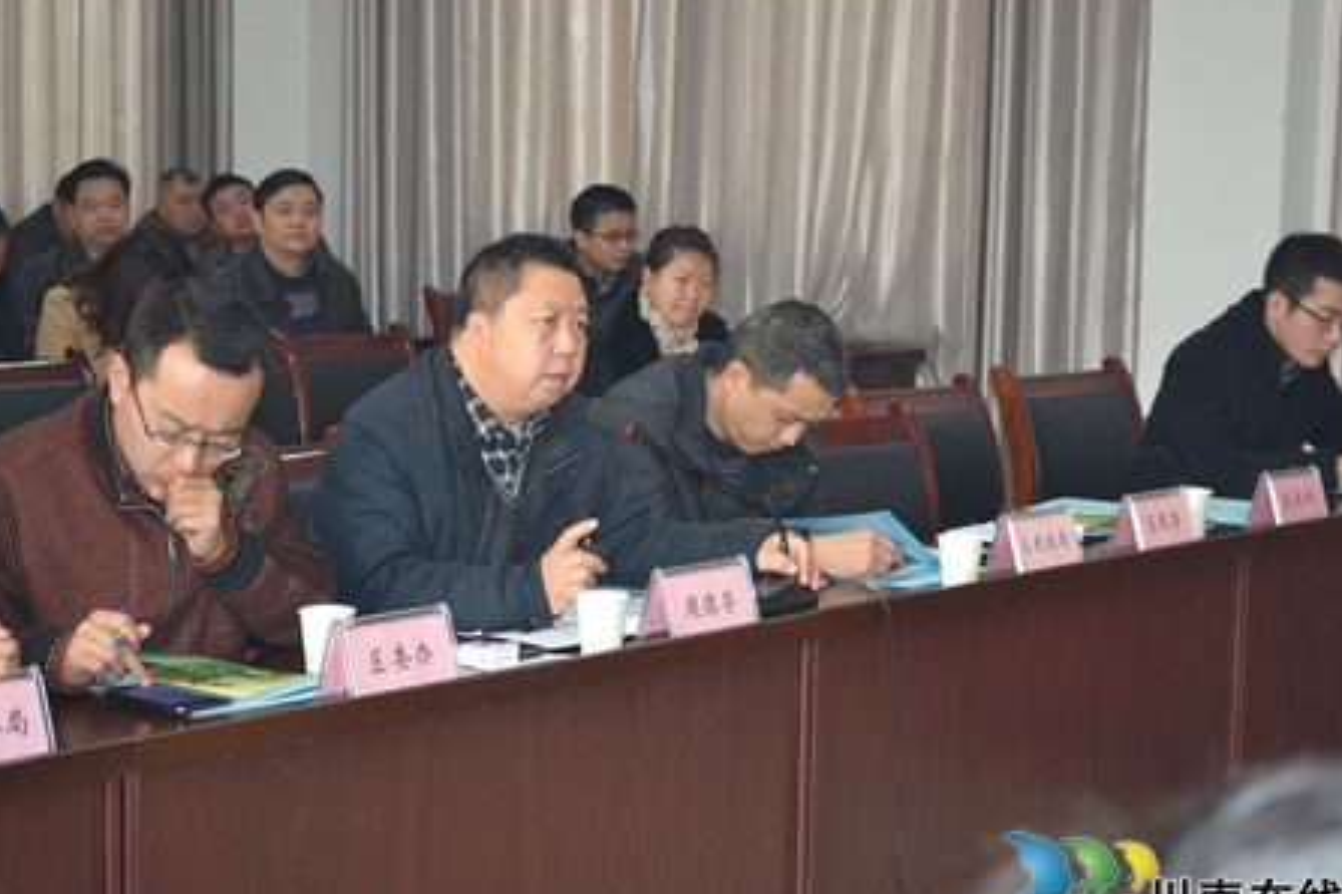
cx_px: 632
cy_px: 465
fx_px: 2757
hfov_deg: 27.3
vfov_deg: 18.4
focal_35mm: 74
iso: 800
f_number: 5.3
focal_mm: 44
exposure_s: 1/30
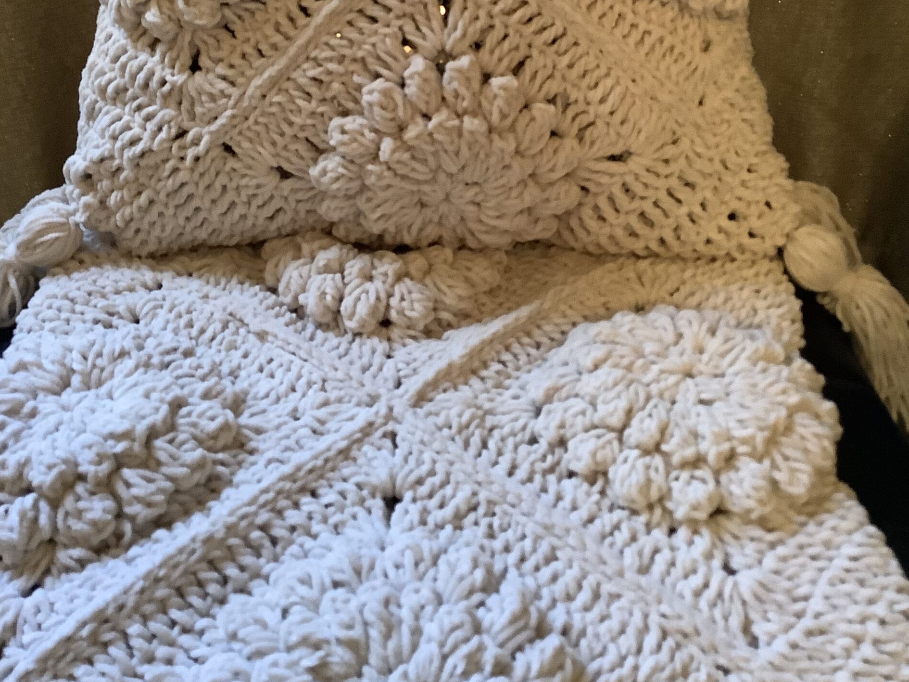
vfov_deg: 32.8
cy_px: 87
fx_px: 1103
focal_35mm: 42
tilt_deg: -28.3
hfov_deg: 44.8
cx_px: 457
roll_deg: +2.4
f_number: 2.4
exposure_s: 1/33
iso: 320
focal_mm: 3.3
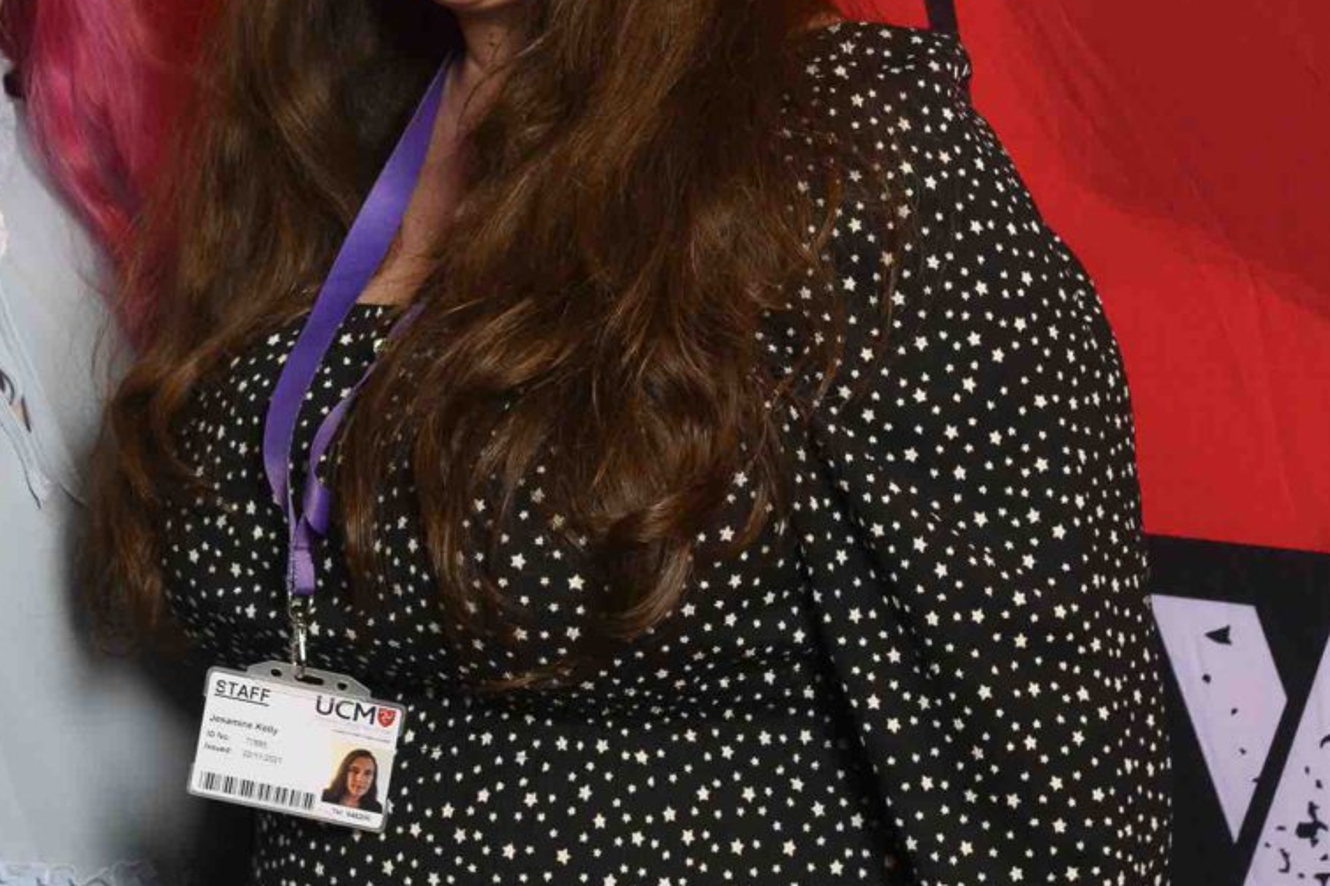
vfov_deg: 9.6
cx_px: 412
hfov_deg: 14.5
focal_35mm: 141
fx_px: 5208
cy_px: -233
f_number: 4
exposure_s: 1/125
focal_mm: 35
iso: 250
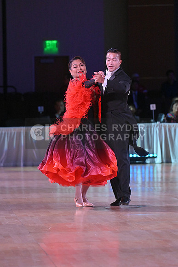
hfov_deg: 6.9
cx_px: 89
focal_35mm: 200
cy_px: 134
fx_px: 1482
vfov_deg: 10.3
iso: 4000
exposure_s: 1/400
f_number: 5.6
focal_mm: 200
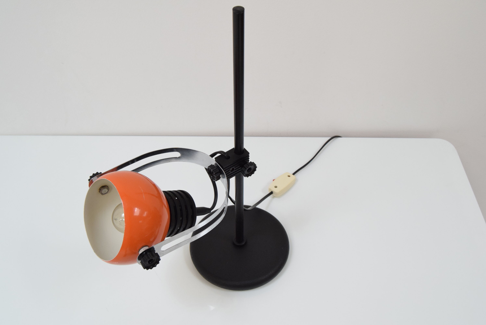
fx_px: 486
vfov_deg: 36.9
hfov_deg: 53.1
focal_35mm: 36
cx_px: 243
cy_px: 162
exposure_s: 1/160
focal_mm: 24
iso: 1600
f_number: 6.3
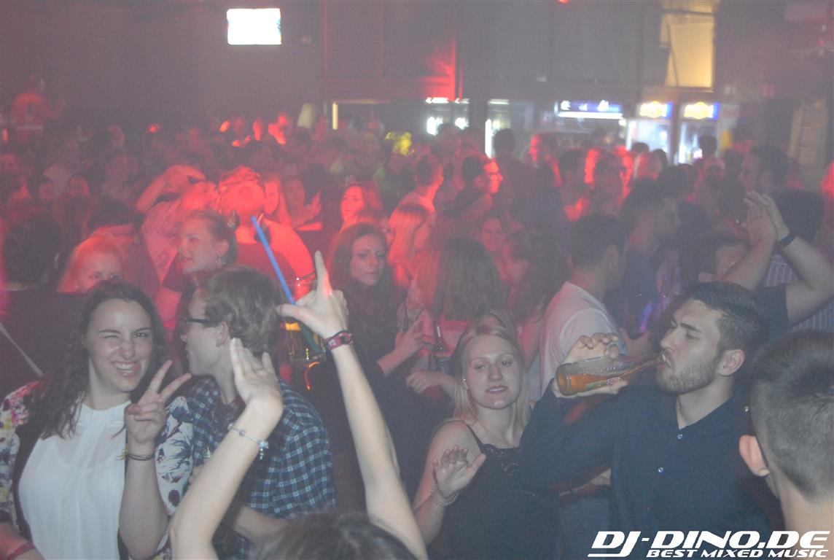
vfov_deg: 28.2
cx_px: 417
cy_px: 280
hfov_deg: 41.0
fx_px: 1114
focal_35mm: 48
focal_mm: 32
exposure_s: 1/4
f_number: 5.6
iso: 1600
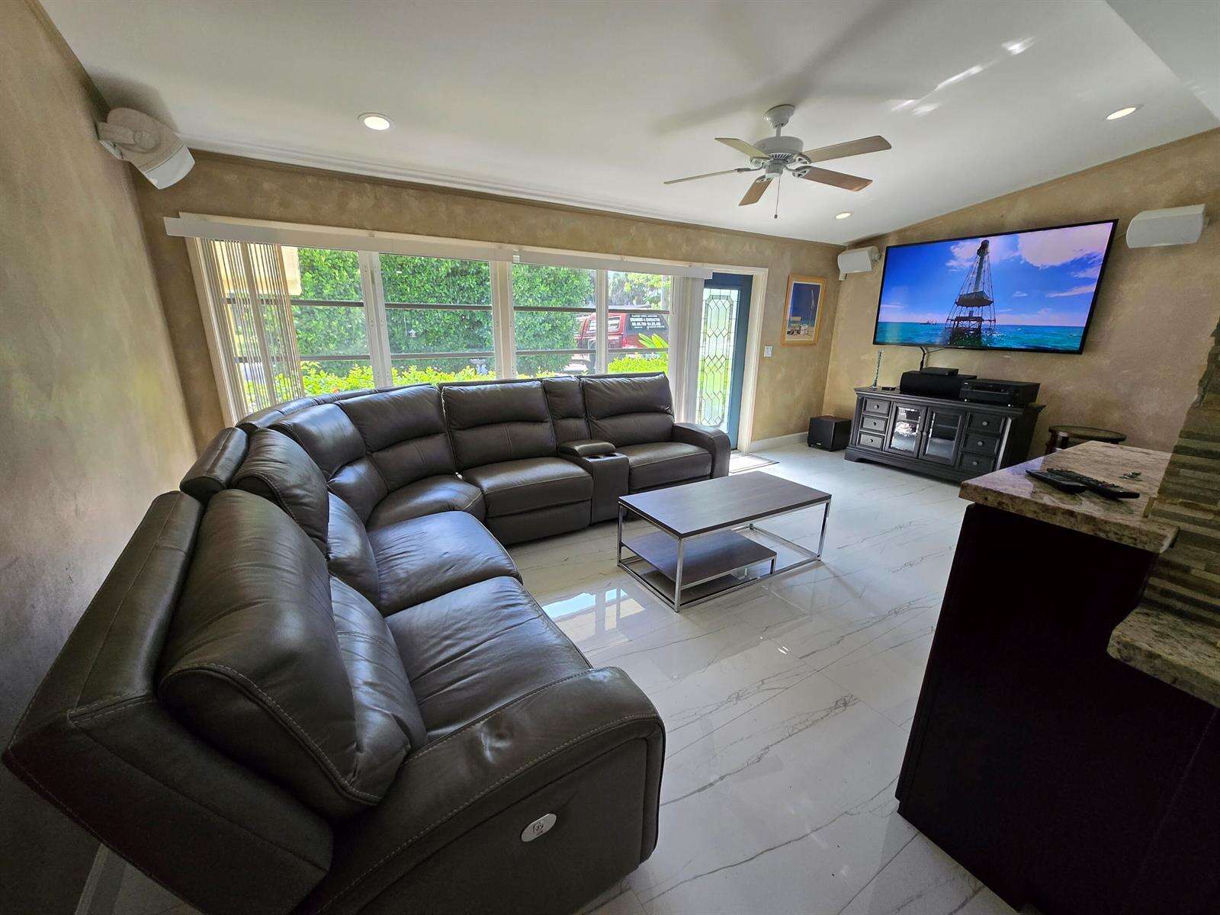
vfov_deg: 89.9
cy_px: 458
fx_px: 458
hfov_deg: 106.2
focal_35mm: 13
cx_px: 610
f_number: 2.2
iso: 160
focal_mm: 1.7
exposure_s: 1/60
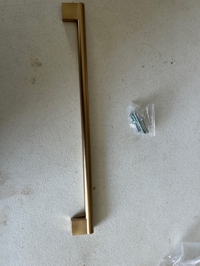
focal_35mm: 26
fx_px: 200
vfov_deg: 67.3
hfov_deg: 53.1
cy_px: 133
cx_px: 100
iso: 64
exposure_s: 1/121
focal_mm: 5.7
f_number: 1.5
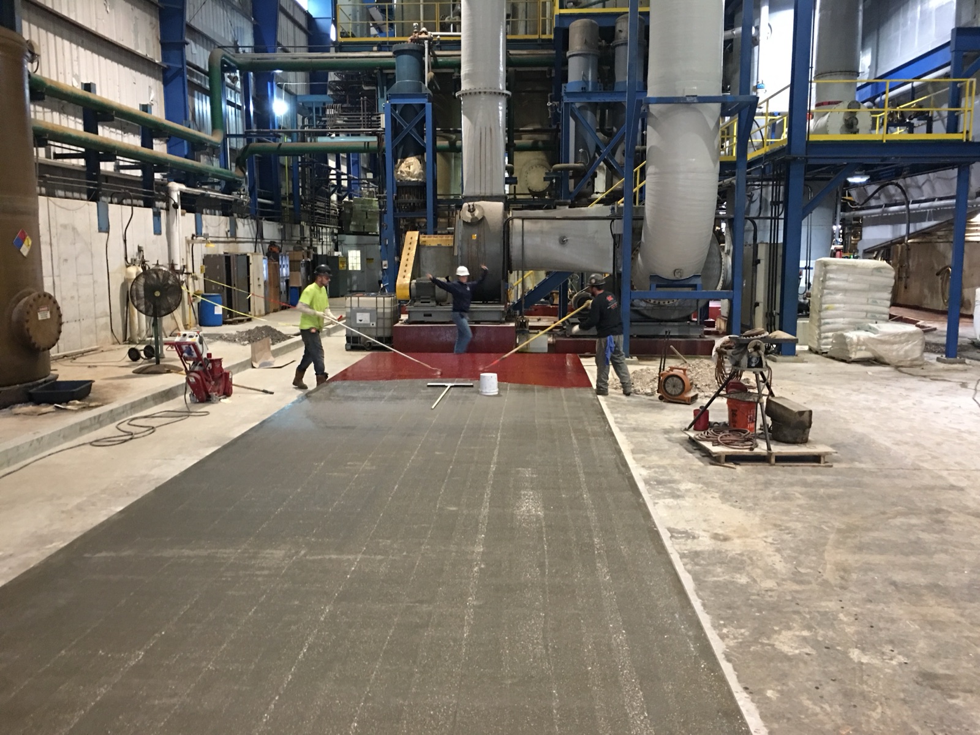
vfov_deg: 48.2
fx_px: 821
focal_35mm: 29
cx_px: 490
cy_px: 368
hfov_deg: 61.7
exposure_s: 1/4
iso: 64
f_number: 2.2
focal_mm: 4.15
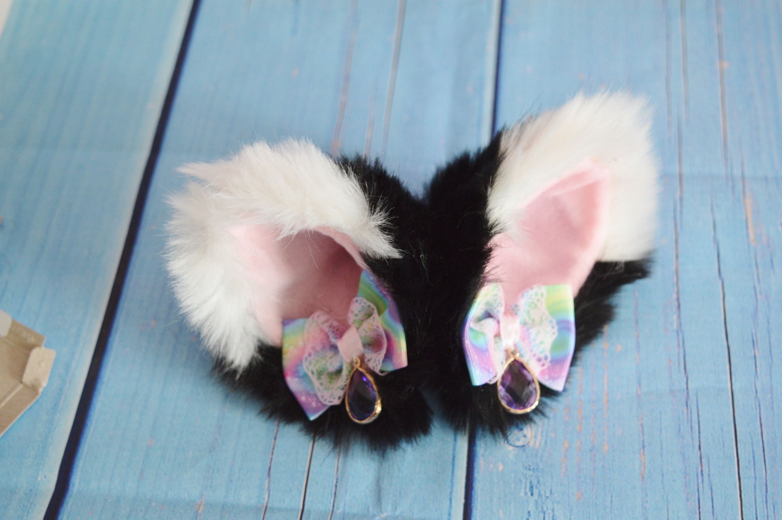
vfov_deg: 22.6
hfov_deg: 33.4
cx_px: 391
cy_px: 260
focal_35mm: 60
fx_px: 1302
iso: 1100
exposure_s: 1/60
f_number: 5
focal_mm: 40
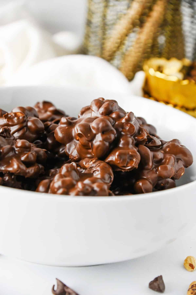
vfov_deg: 23.9
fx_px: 695
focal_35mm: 85
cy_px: 148
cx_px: 98
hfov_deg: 16.1
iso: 1600
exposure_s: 1/250
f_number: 5.6
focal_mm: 85
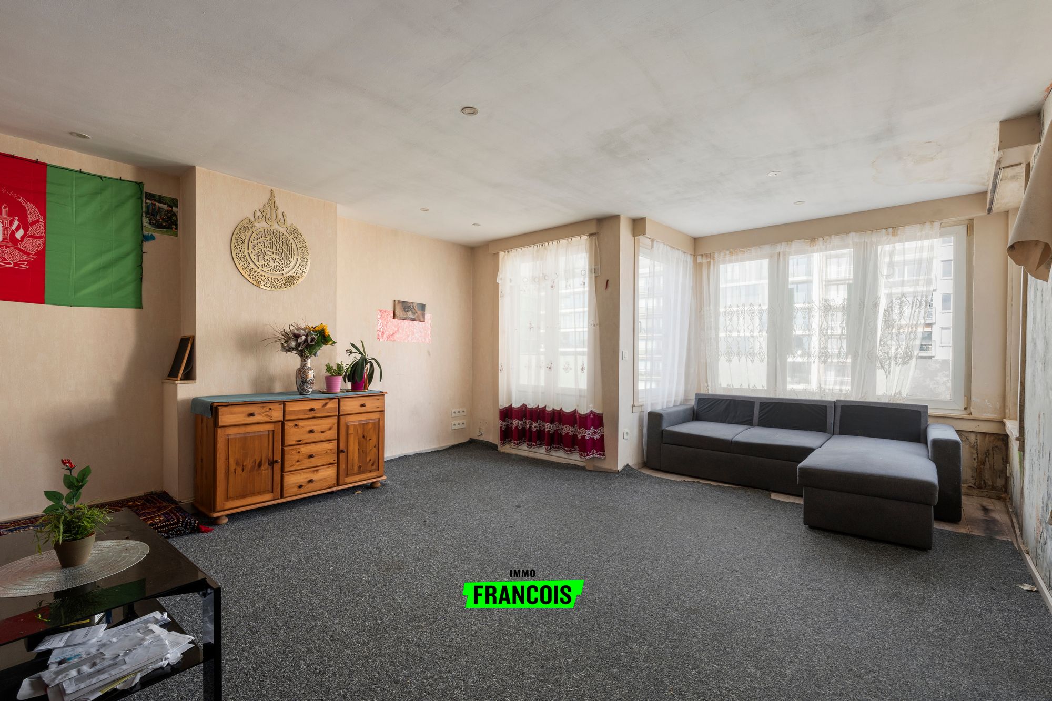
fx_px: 467
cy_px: 350
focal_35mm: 16
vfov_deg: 73.7
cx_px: 526
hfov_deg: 96.7
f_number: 11
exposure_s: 1/3
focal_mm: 16
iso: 400
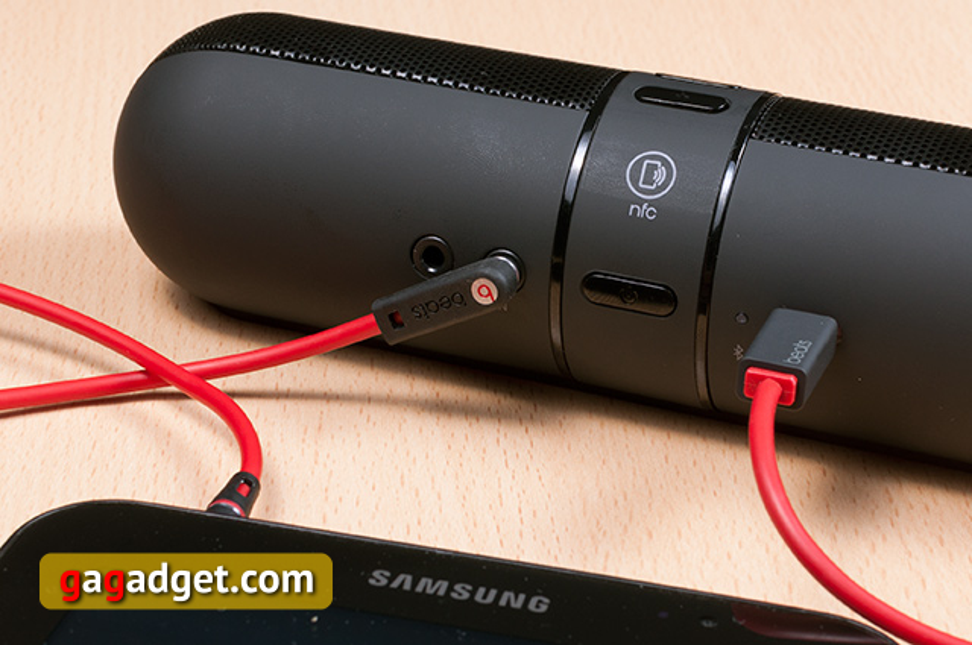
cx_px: 486
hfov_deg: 37.9
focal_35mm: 52
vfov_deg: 25.7
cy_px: 322
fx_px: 1416
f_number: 11
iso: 100
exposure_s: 1/200
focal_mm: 35
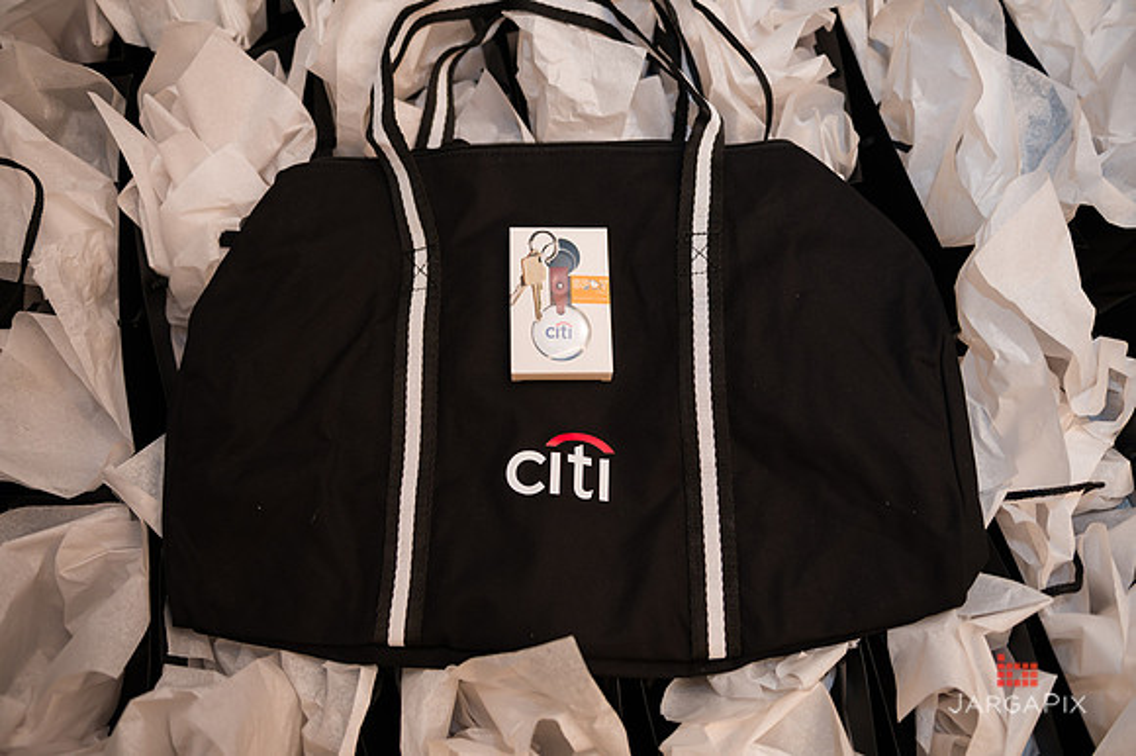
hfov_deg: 58.7
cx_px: 568
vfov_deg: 41.1
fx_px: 1009
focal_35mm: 32
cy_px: 378
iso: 400
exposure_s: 1/200
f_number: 3.2
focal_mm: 32
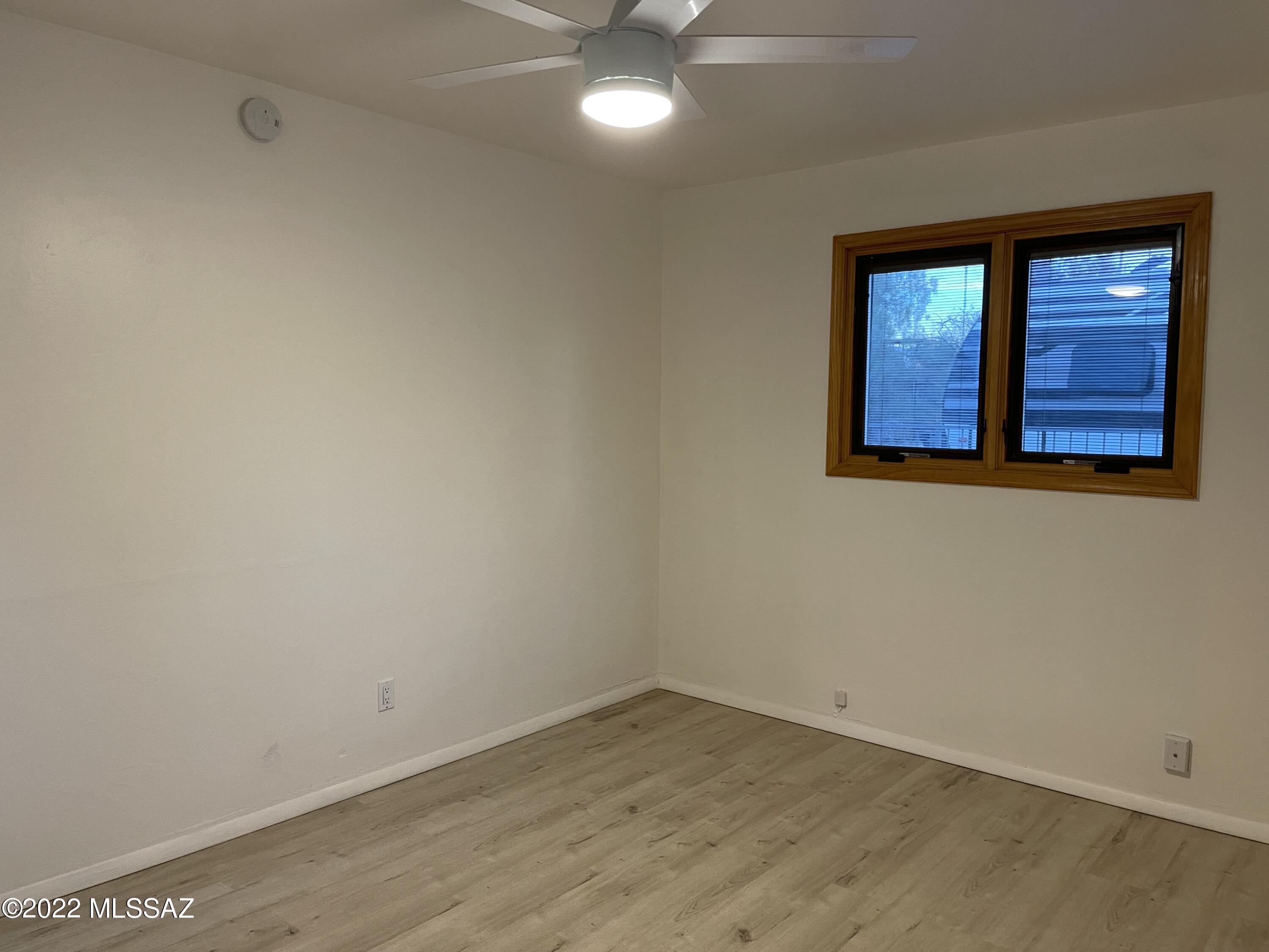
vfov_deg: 53.1
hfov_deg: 67.3
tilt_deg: -3.2
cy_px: 476
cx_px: 634
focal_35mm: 26
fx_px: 953
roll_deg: -0.9
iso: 160
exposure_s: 1/60
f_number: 1.6
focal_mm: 4.2
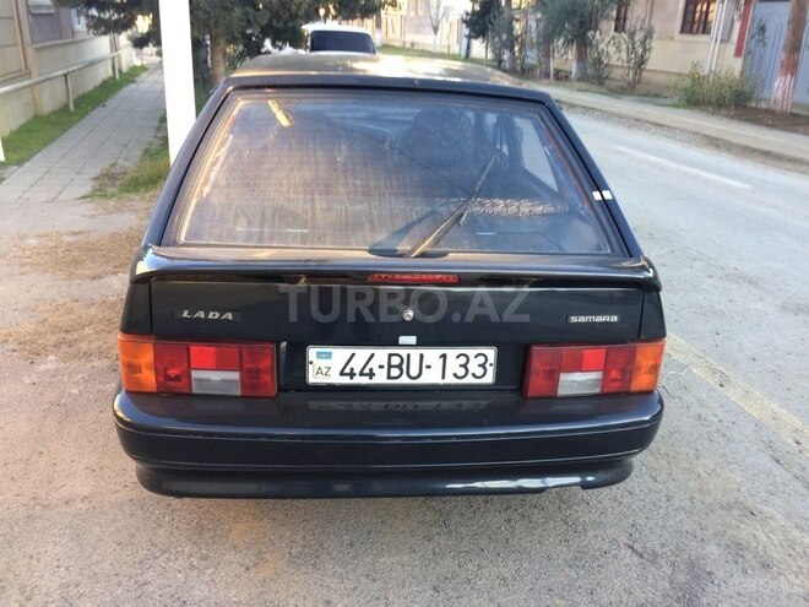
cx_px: 404
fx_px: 678
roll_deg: -2.1
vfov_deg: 48.2
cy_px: 304
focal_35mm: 29
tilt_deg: -22.2
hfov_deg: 61.7
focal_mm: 4.15
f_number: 2.2
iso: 40
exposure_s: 1/50
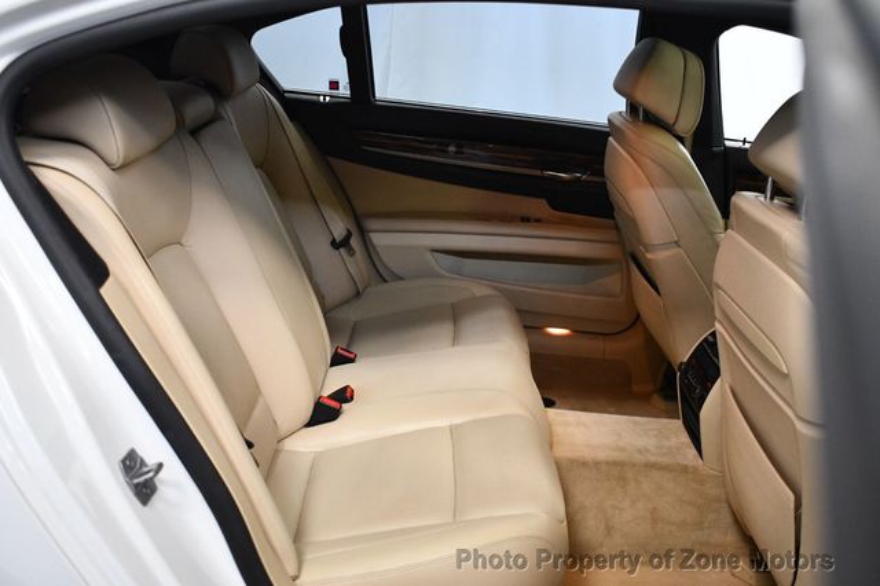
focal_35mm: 36
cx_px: 440
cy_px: 293
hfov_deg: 53.2
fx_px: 880
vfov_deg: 36.8
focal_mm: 24
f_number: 4
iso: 2500
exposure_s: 1/125
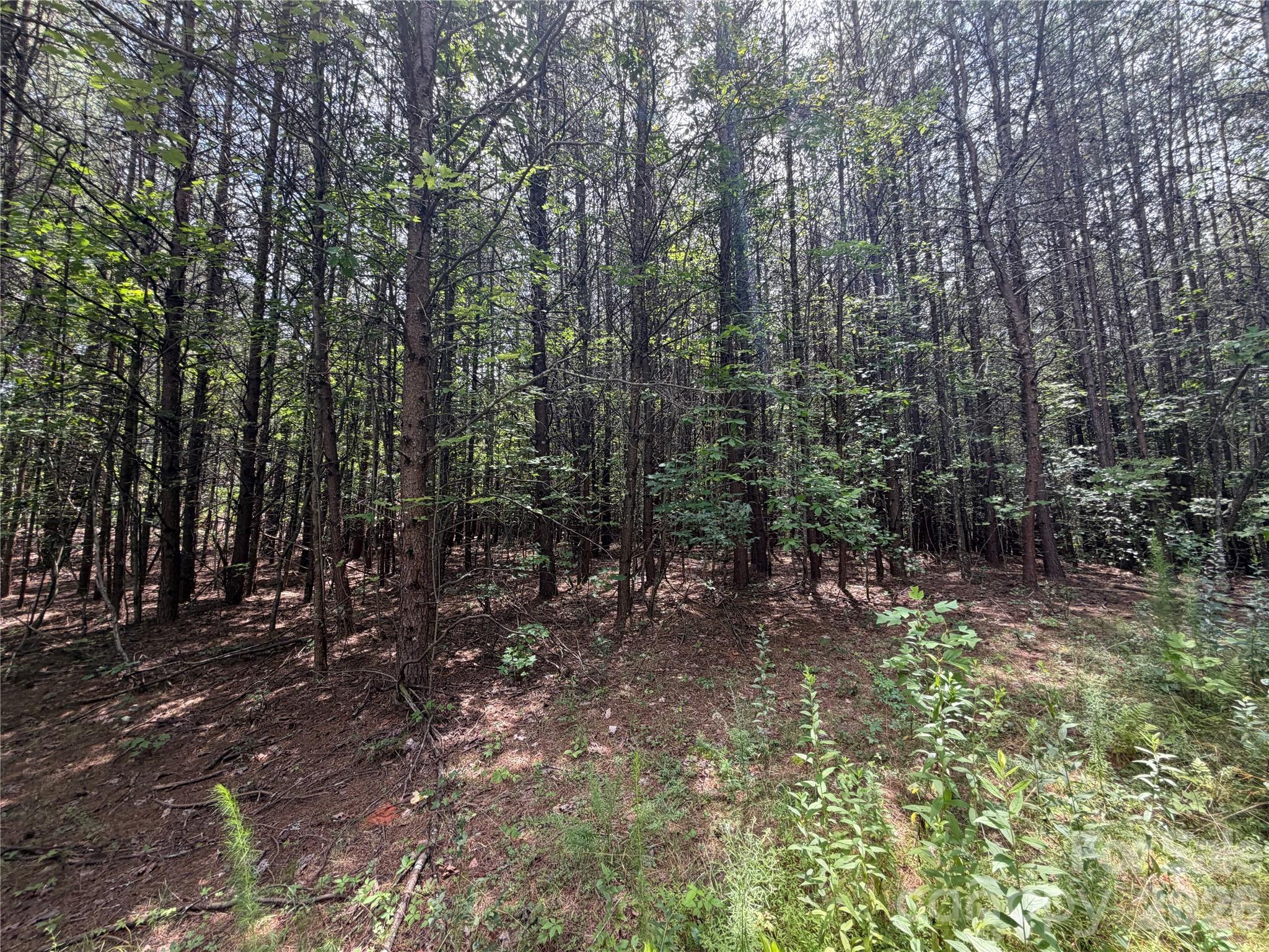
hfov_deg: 102.1
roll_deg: +3.6
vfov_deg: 85.7
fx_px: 513
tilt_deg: +7.8
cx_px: 634
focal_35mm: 14
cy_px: 476
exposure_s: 1/121
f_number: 2.2
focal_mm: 2.22
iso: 64
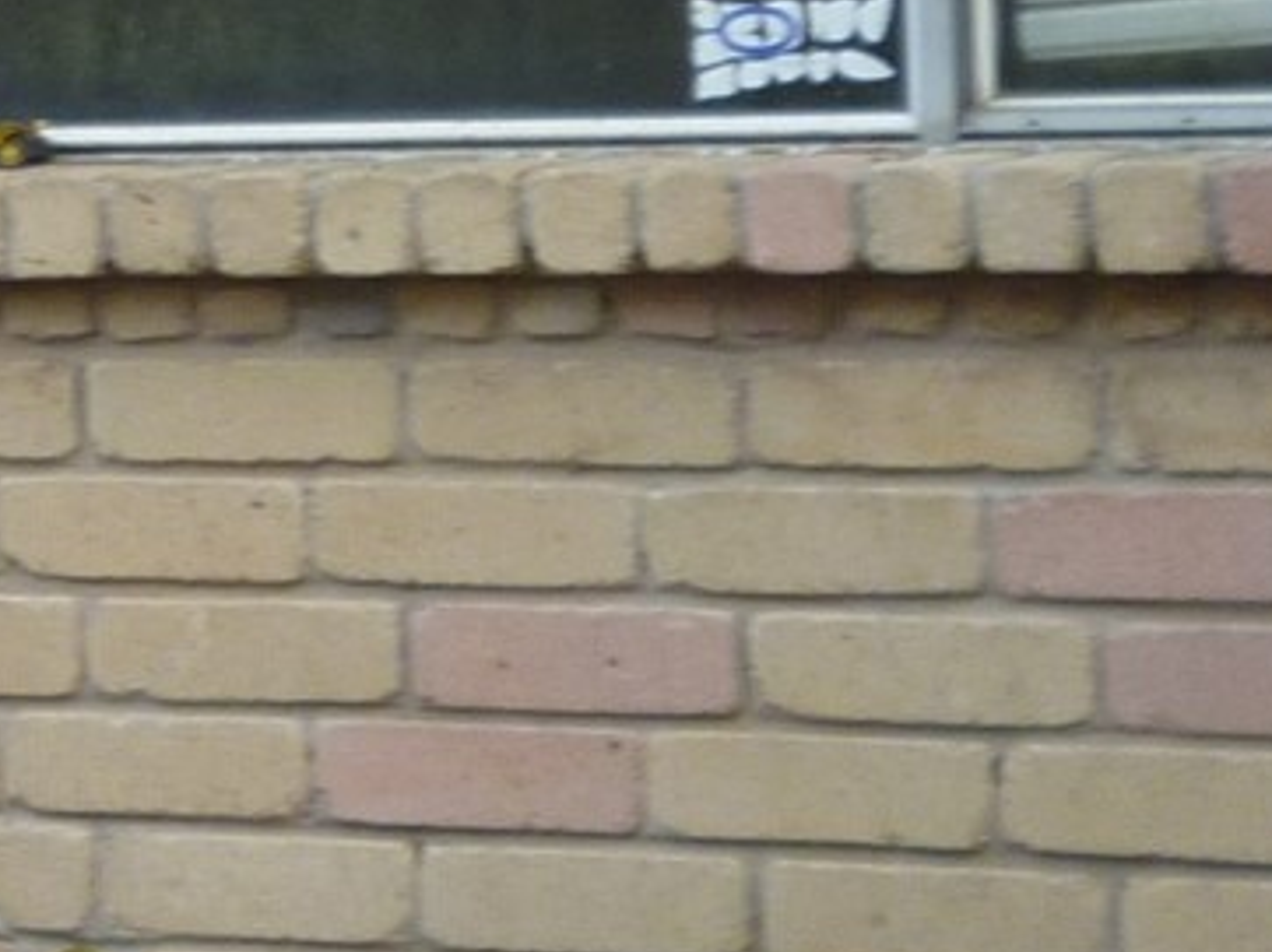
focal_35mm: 232
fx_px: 8519
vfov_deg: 6.4
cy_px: -35
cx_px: -1096
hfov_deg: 8.2
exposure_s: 1/60
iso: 100
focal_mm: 7.3
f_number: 3.7
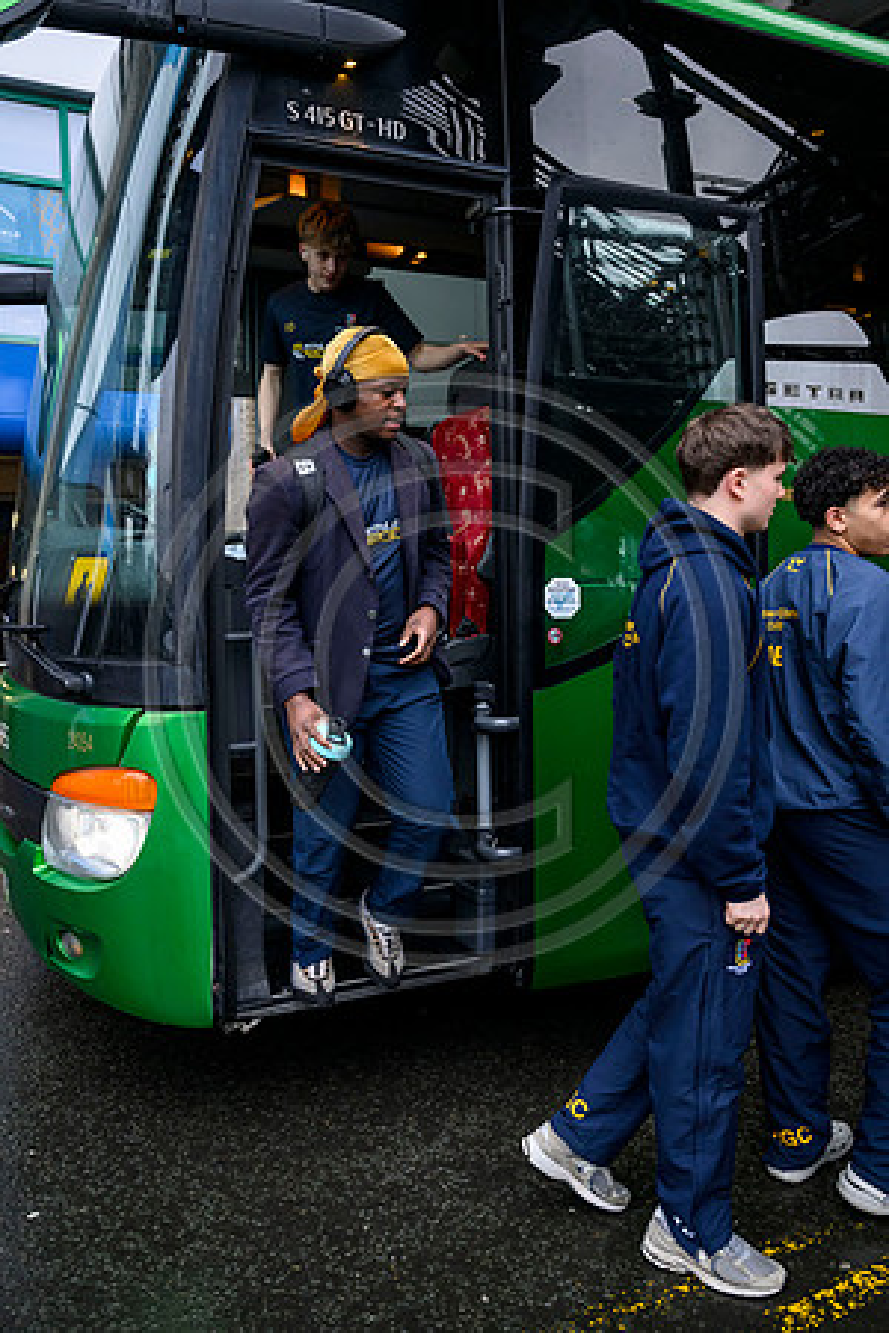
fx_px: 1074
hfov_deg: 45.0
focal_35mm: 29
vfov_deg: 63.7
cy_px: 666
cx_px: 444
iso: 3200
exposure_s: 1/800
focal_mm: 29
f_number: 3.5
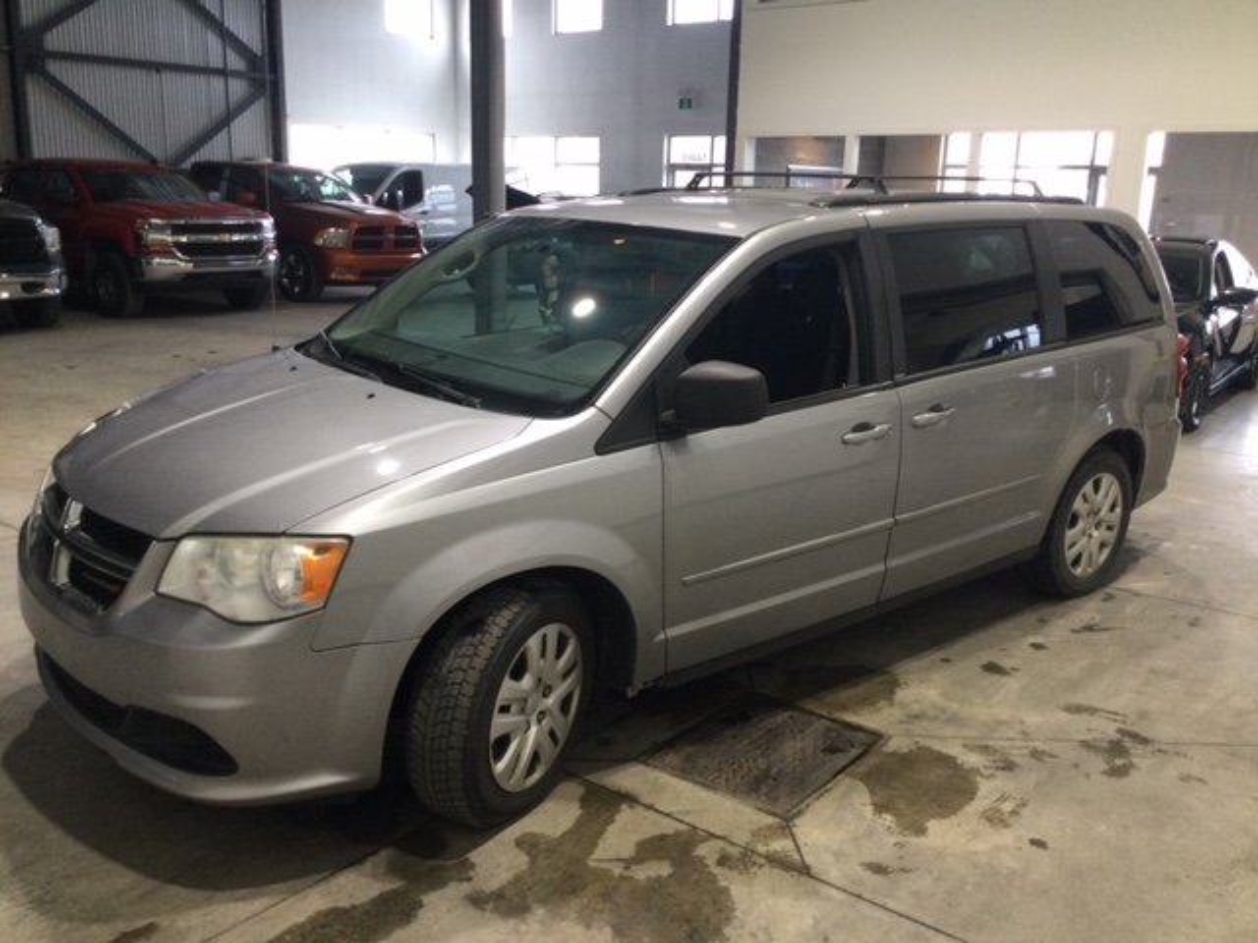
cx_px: 629
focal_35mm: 31
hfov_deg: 58.4
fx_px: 1127
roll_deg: -3.4
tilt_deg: -11.8
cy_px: 472
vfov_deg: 45.4
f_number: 2.4
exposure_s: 1/30
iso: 64
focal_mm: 3.3
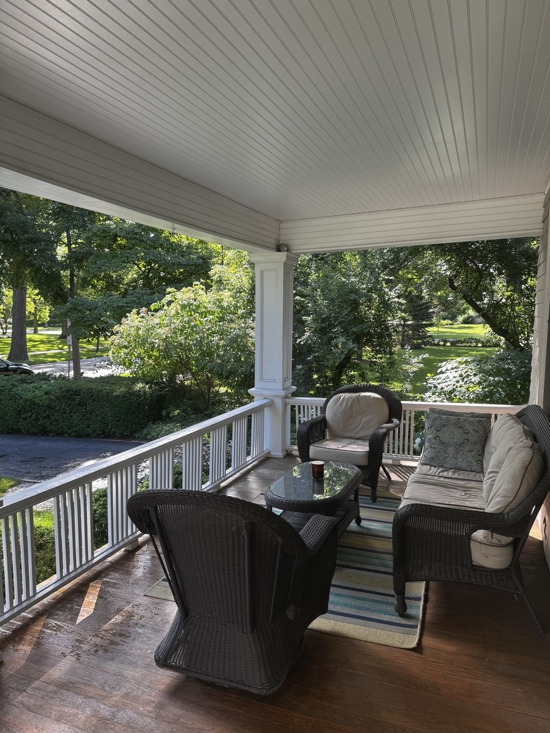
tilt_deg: -6.9
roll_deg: +0.4
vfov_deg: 71.6
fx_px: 508
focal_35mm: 24
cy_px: 366
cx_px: 275
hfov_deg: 56.8
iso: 64
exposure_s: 1/250
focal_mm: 6.76
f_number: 1.78
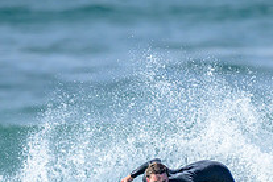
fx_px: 19086
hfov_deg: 0.8
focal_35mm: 2517
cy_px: 210
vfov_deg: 0.5
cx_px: 114
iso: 320
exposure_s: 1/2000
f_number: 6.3
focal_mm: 800
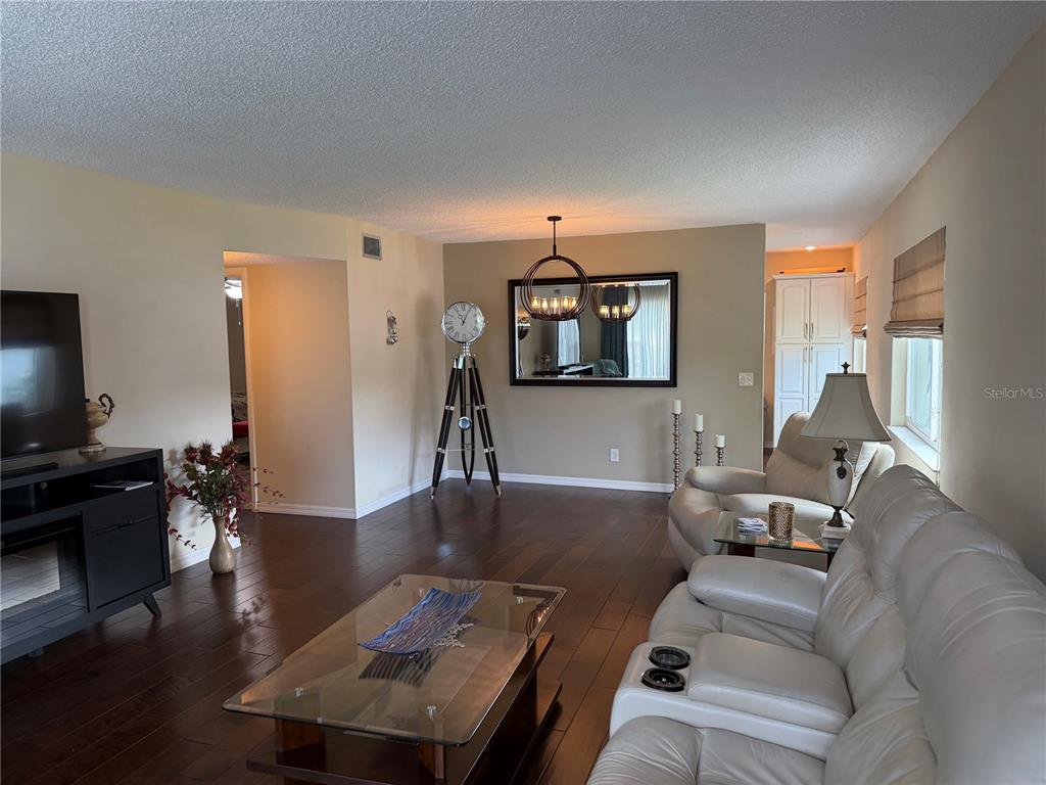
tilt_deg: -5.5
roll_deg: +1.1
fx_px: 725
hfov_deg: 71.6
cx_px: 523
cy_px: 392
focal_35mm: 24
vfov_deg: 56.8
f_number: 1.78
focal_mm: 6.76
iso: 200
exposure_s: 1/121
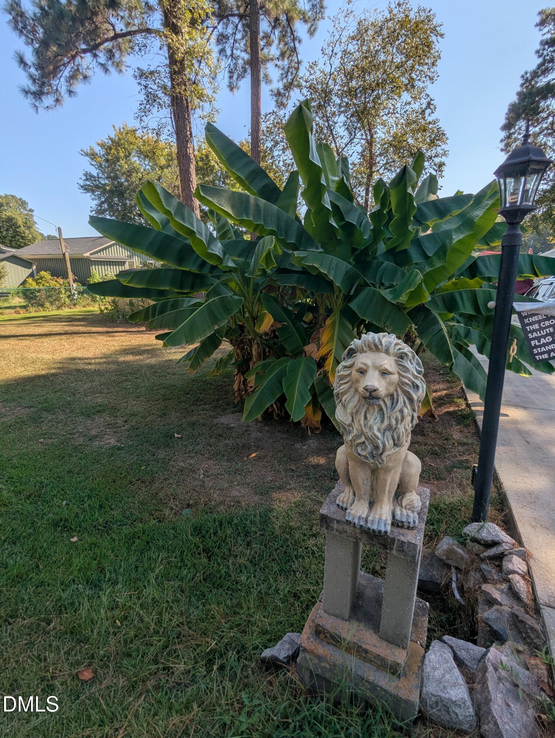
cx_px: 278
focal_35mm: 16
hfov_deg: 78.2
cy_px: 369
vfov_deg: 94.4
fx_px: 341
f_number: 2.2
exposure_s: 1/1106
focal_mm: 2.35
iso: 42
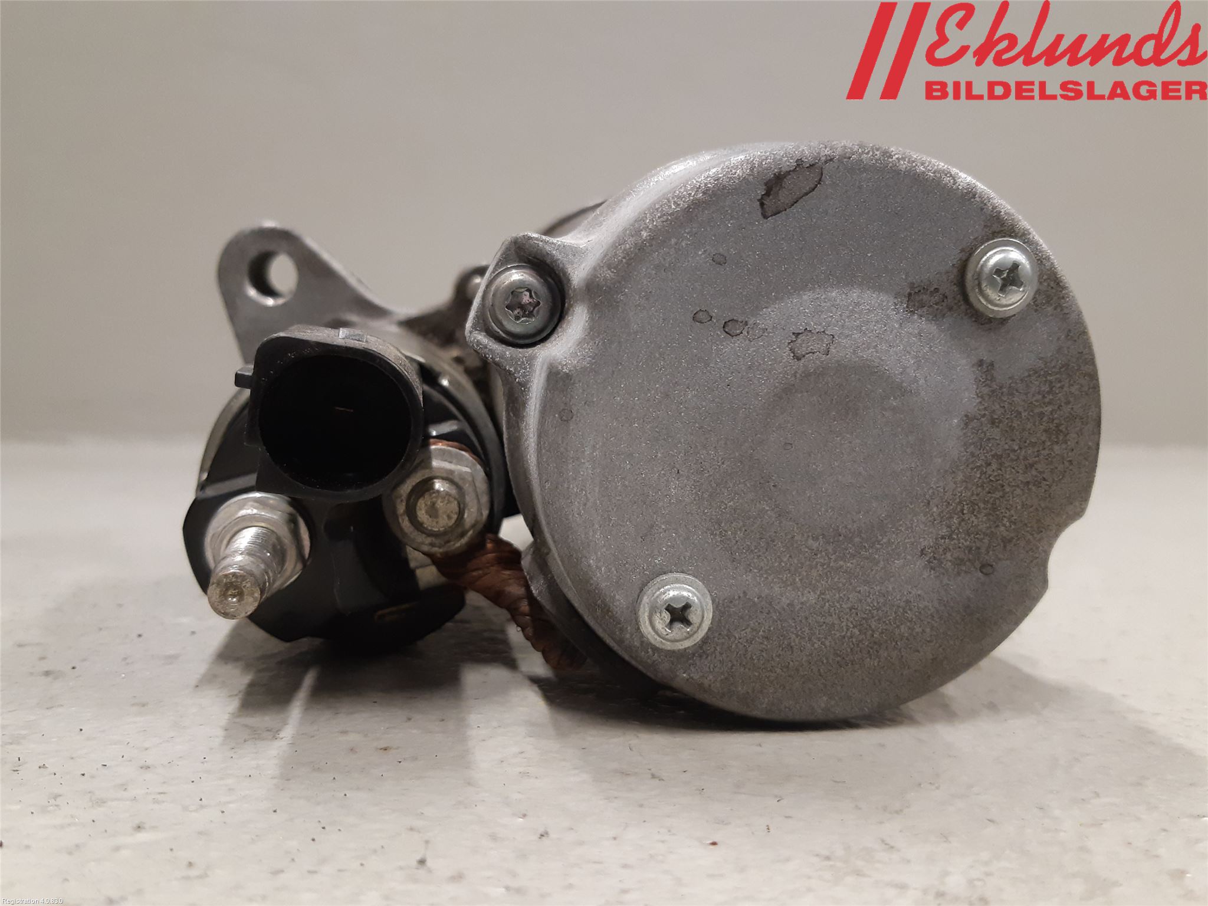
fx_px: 907
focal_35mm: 26
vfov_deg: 53.1
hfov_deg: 67.3
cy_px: 453
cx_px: 604
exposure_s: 1/50
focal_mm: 3.93
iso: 200
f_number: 1.7
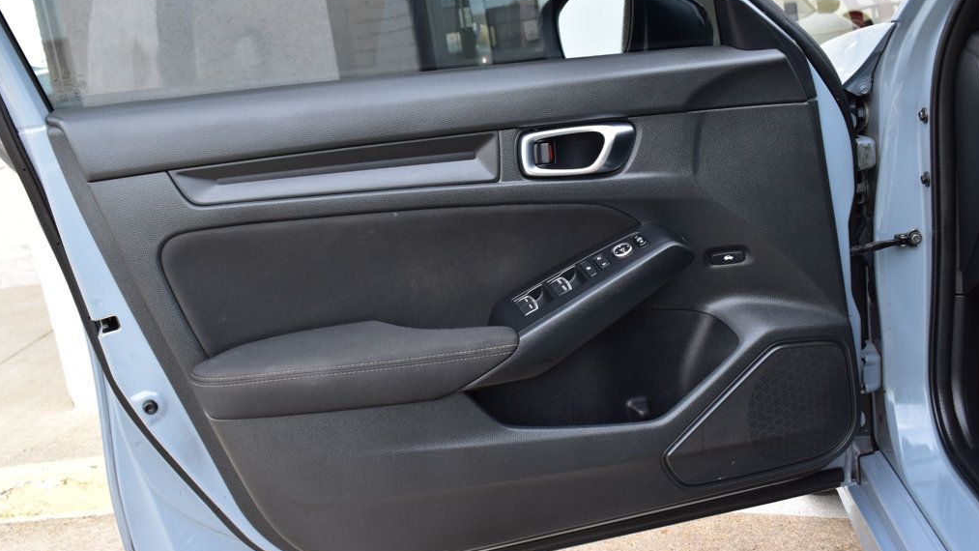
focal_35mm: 37
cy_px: 261
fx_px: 948
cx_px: 489
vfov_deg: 32.4
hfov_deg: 54.6
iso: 400
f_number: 8
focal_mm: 23
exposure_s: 1/50
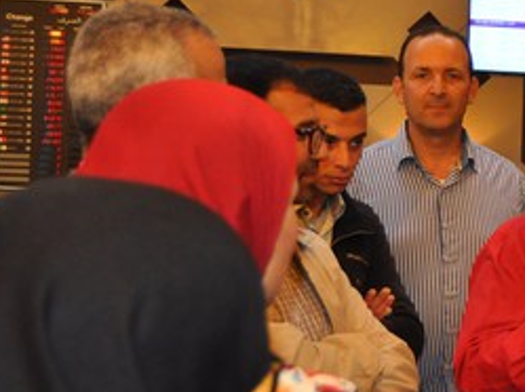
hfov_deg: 20.5
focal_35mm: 89
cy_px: 222
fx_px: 1348
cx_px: 647
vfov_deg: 16.5
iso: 800
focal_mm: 24
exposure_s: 1/60
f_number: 3.8
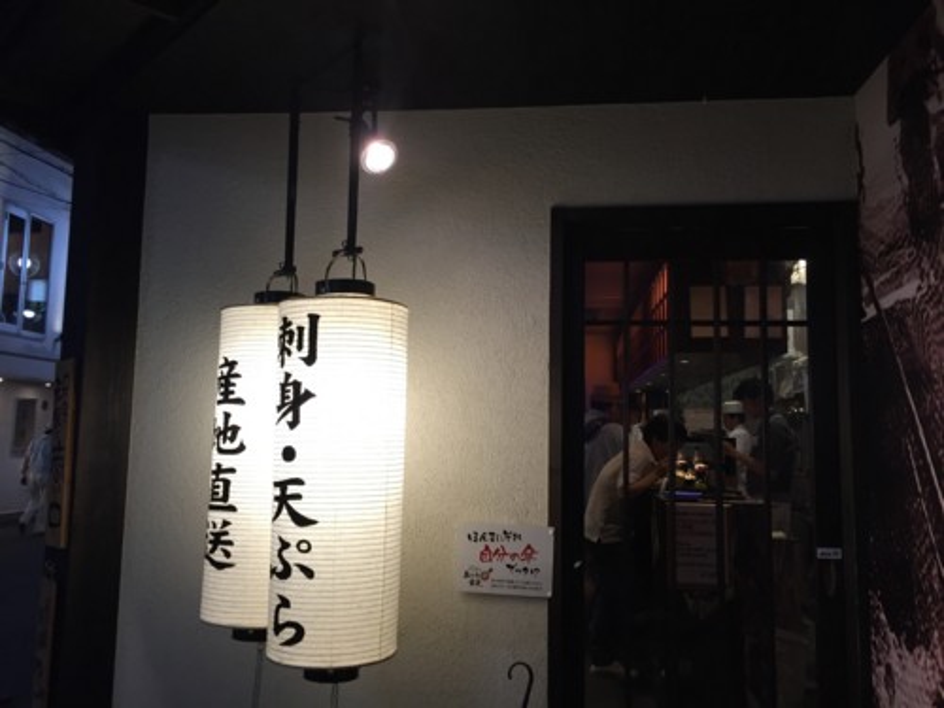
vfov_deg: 48.2
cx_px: 472
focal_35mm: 29
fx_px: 791
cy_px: 354
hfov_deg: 61.7
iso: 50
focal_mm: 4.15
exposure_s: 1/30
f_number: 2.2
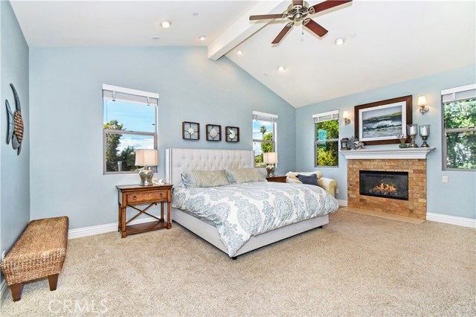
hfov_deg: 100.4
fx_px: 198
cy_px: 158
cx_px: 238
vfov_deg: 77.3
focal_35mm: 15
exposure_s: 1/200
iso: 1000
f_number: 8
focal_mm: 10
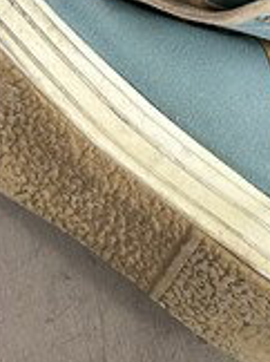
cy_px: -147
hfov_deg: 16.4
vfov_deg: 19.7
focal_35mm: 89
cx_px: 225
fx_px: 928
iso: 80
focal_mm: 6.86
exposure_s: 1/2882
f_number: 1.78
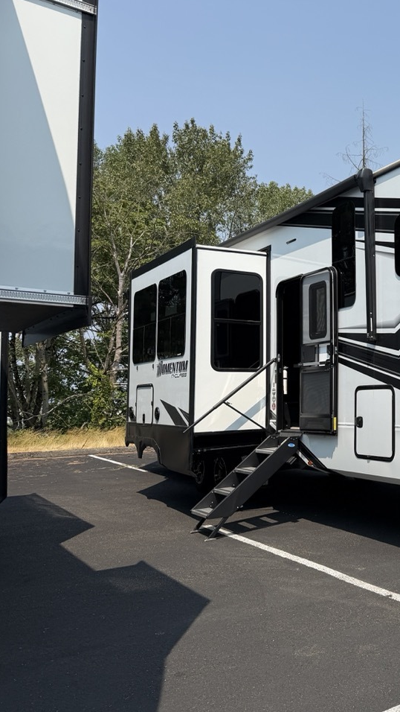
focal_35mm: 35
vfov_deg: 56.6
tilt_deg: +2.7
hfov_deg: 29.4
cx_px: 469
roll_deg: +3.9
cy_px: 355
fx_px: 660
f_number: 1.78
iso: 80
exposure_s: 1/4975
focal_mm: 6.76
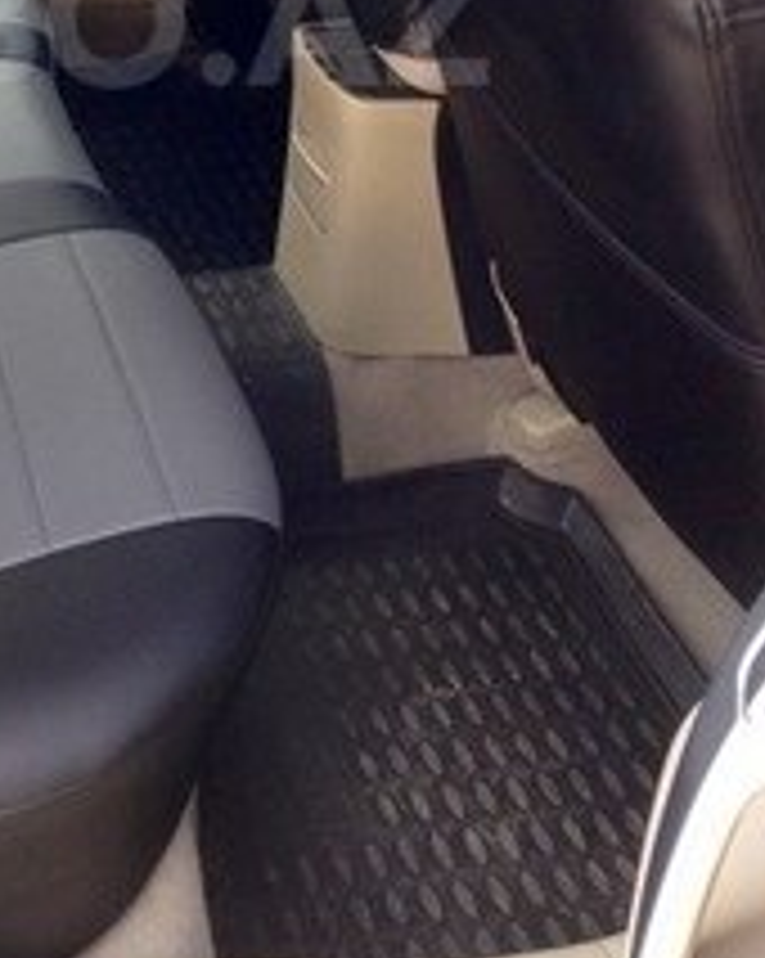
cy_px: 18
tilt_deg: -20.5
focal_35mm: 75
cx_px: 27
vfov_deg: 24.4
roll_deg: -2.3
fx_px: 2126
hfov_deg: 19.9
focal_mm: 4.12
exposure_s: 1/60
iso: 50
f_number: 2.4
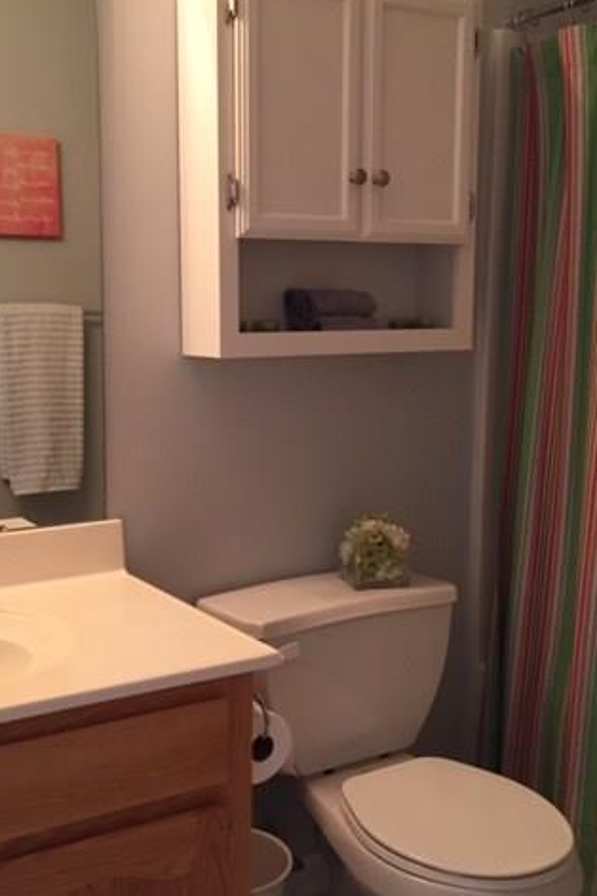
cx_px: 236
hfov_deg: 32.5
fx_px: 1020
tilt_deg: -6.8
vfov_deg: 47.4
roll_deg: +0.4
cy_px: 443
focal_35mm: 41
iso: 160
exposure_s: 1/30
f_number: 2.2
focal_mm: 4.15
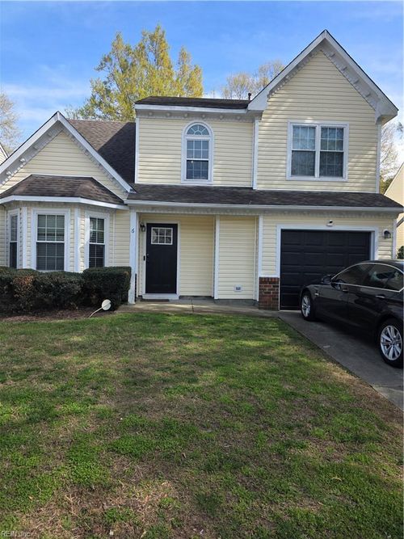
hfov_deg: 58.9
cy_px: 270
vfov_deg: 73.9
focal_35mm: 23
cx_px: 202
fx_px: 358
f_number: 1.7
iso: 80
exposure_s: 1/2737
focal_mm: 6.3
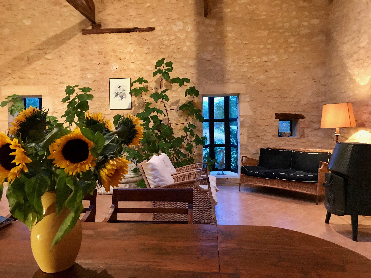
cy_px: 139
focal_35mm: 28
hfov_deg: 63.4
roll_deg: +0.6
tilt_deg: -1.3
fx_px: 300
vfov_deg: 49.7
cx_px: 186
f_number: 1.8
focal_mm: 3.99
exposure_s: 1/6
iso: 100
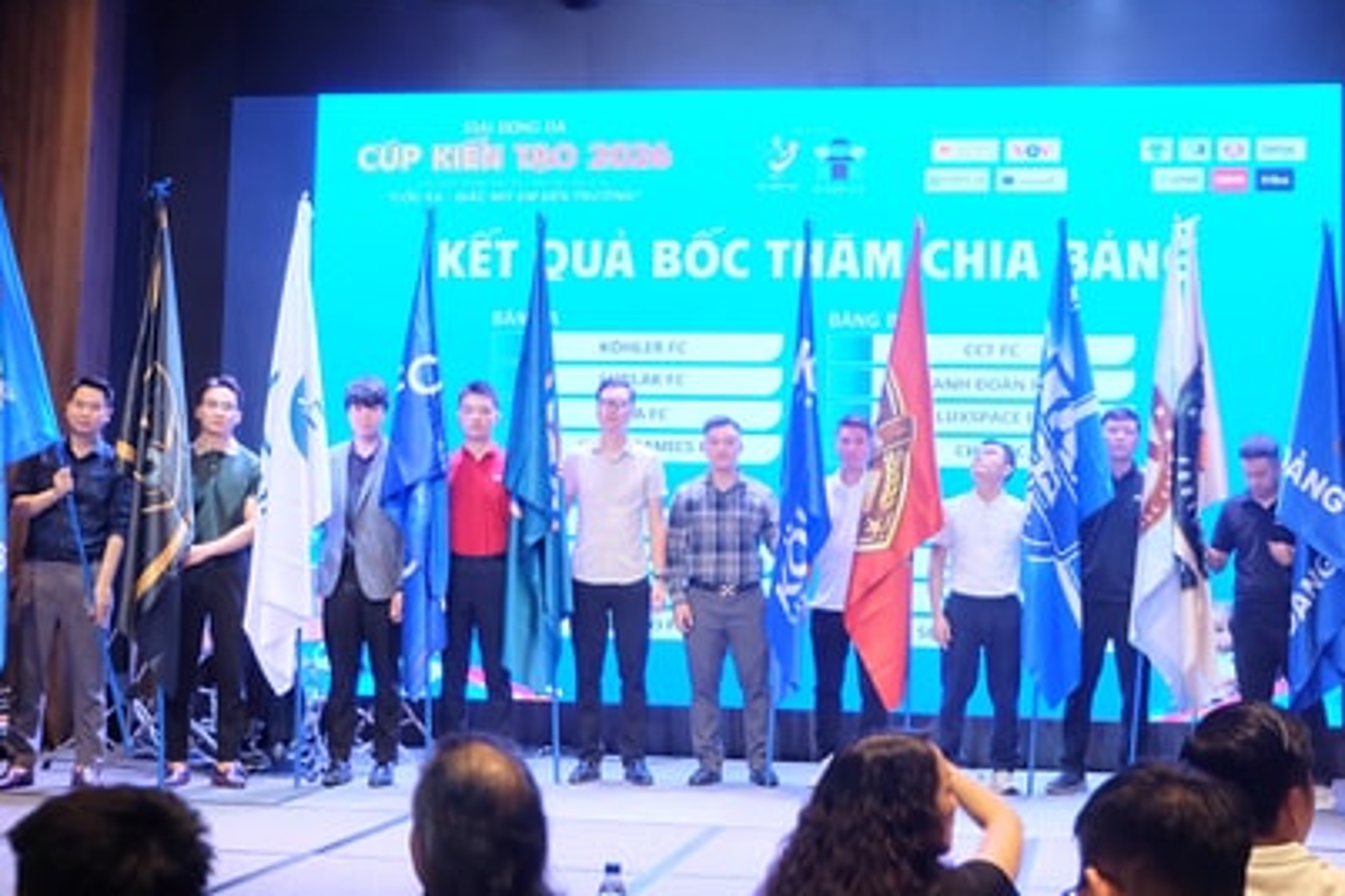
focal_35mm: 39
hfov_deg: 49.2
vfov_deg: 34.2
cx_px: 826
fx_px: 1457
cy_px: 401
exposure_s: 1/28
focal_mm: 19.2
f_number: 3.8
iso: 800
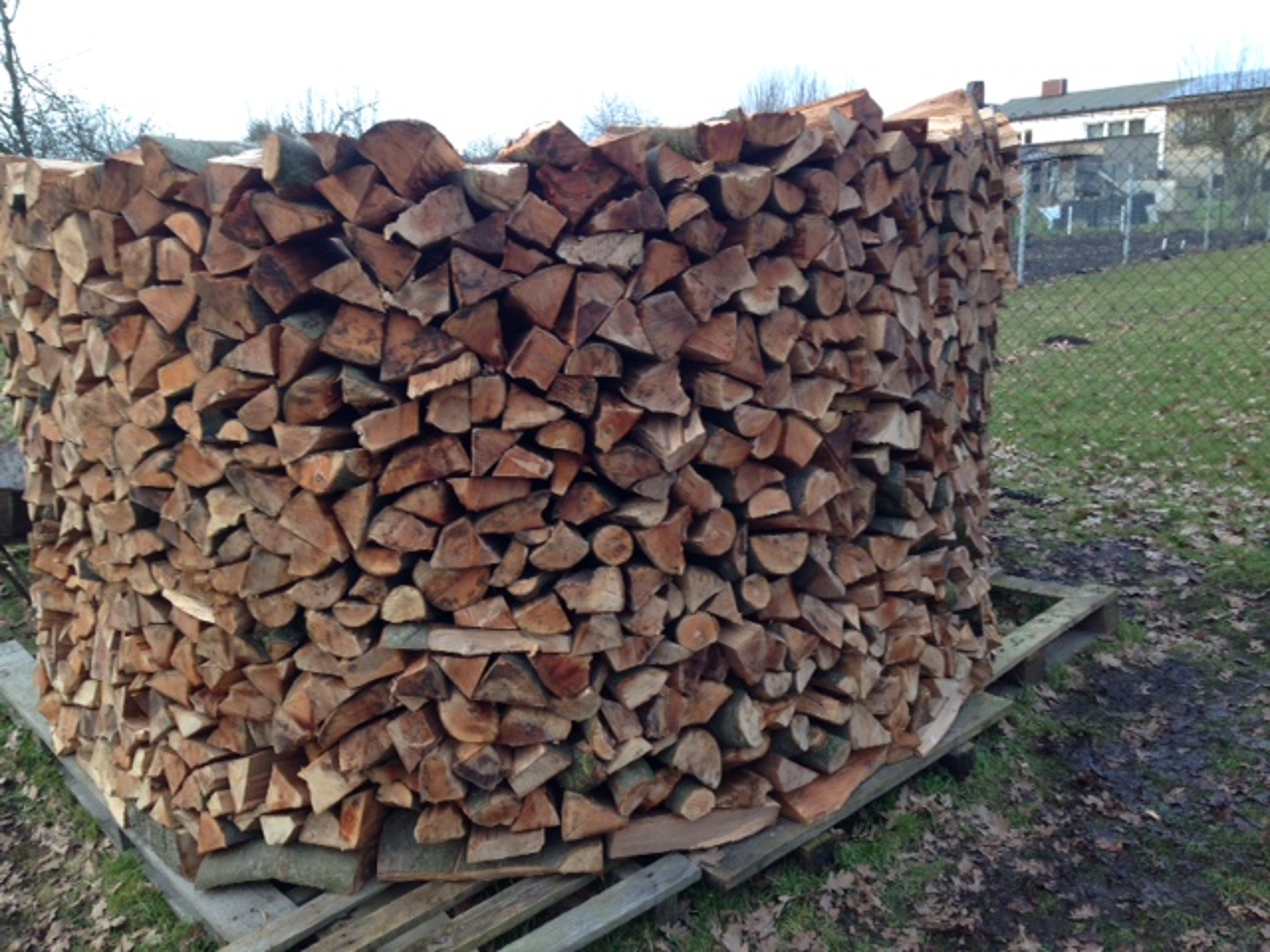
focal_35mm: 33
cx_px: 635
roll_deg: +3.0
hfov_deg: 55.4
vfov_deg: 42.9
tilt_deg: -12.8
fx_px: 1211
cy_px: 476
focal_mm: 4.12
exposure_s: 1/120
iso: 80
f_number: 2.4
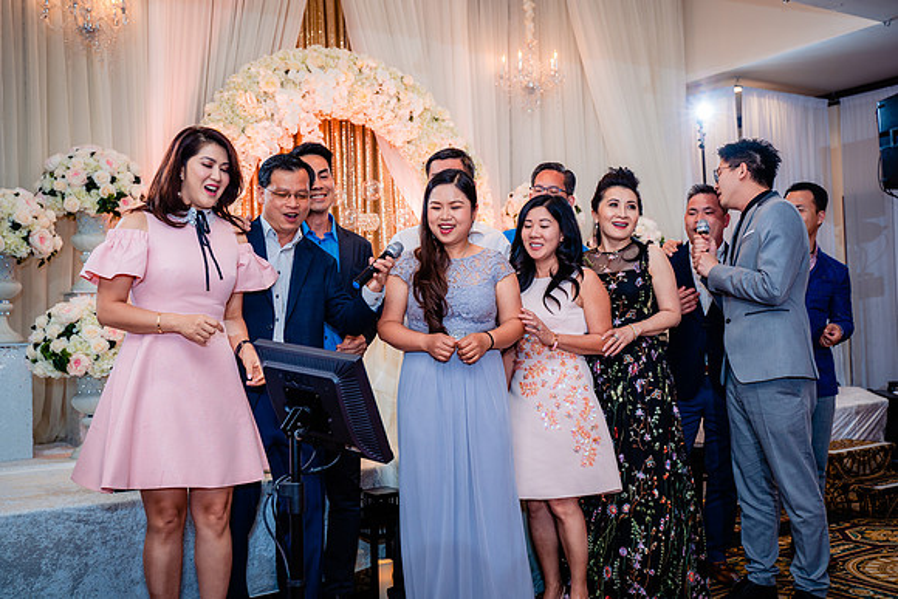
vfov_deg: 36.0
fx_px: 923
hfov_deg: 51.9
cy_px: 300
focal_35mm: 37
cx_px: 449
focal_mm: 37
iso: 640
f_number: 3.5
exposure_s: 1/160
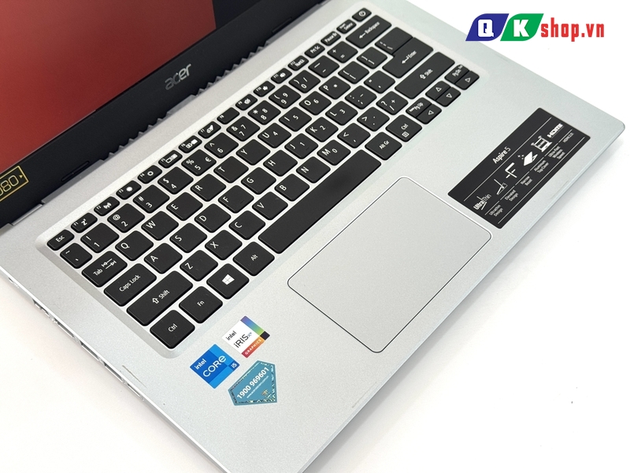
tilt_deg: -52.9
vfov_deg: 30.3
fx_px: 874
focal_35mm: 48
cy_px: 236
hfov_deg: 39.7
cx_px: 315
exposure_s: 1/142
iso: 64
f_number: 1.78
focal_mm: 6.76
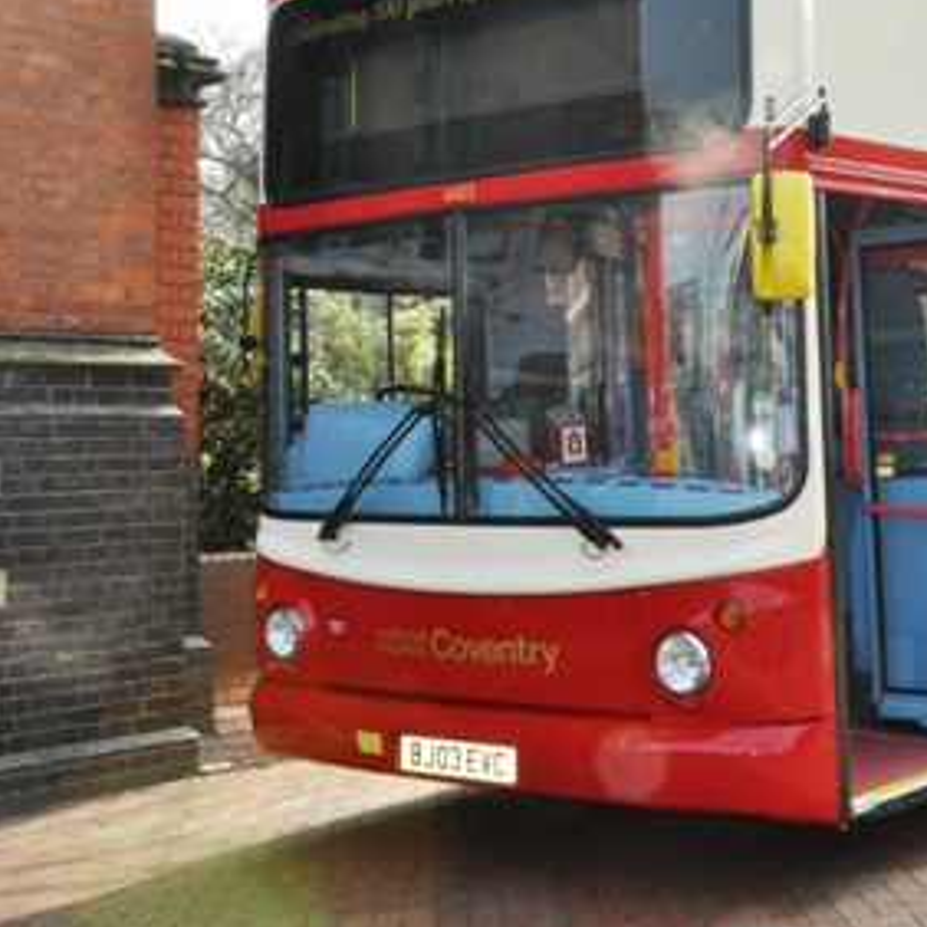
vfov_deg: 29.2
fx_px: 1757
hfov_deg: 29.3
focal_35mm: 58
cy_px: 248
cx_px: 630
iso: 800
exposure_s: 1/200
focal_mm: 20
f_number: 18
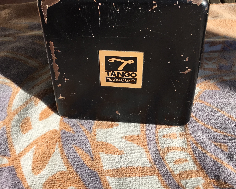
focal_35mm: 41
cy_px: 72
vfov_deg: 36.3
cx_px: 118
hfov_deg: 44.8
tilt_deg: -33.9
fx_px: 286
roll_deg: +2.2
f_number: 2.4
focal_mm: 3.3
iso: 25
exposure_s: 1/1181
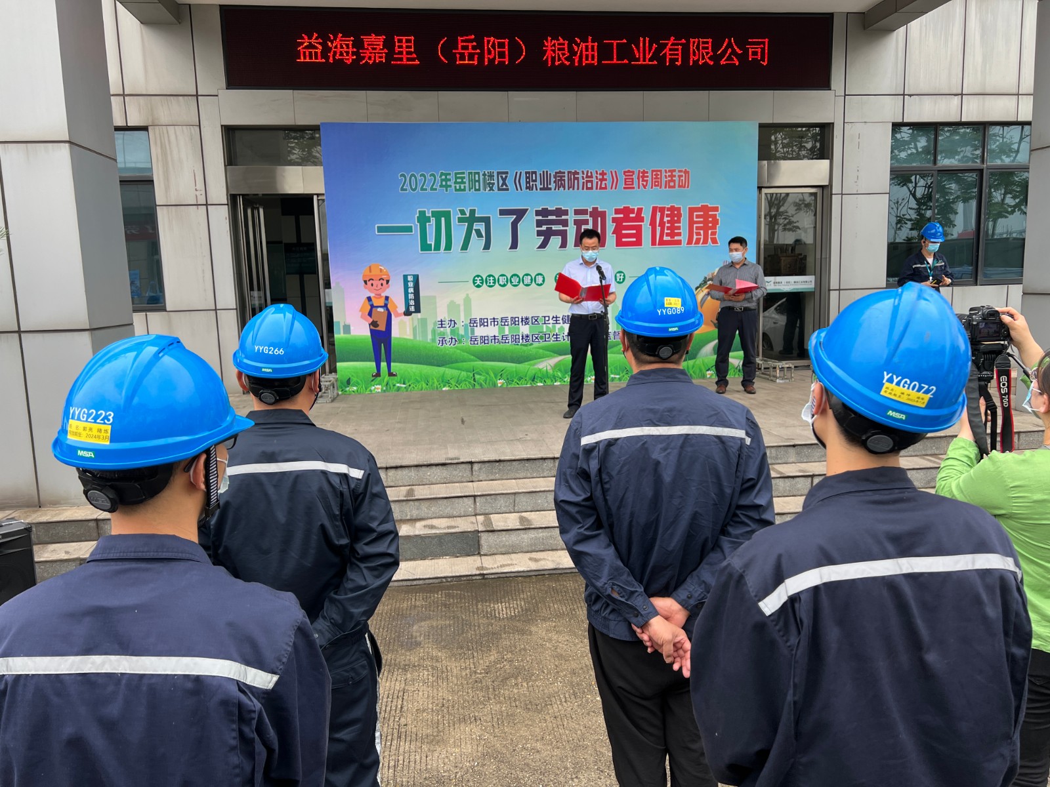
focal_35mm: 26
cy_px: 394
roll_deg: +1.8
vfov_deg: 53.1
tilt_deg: -8.7
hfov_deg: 67.3
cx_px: 525
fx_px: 789
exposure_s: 1/476
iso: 50
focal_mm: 5.7
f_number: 1.5
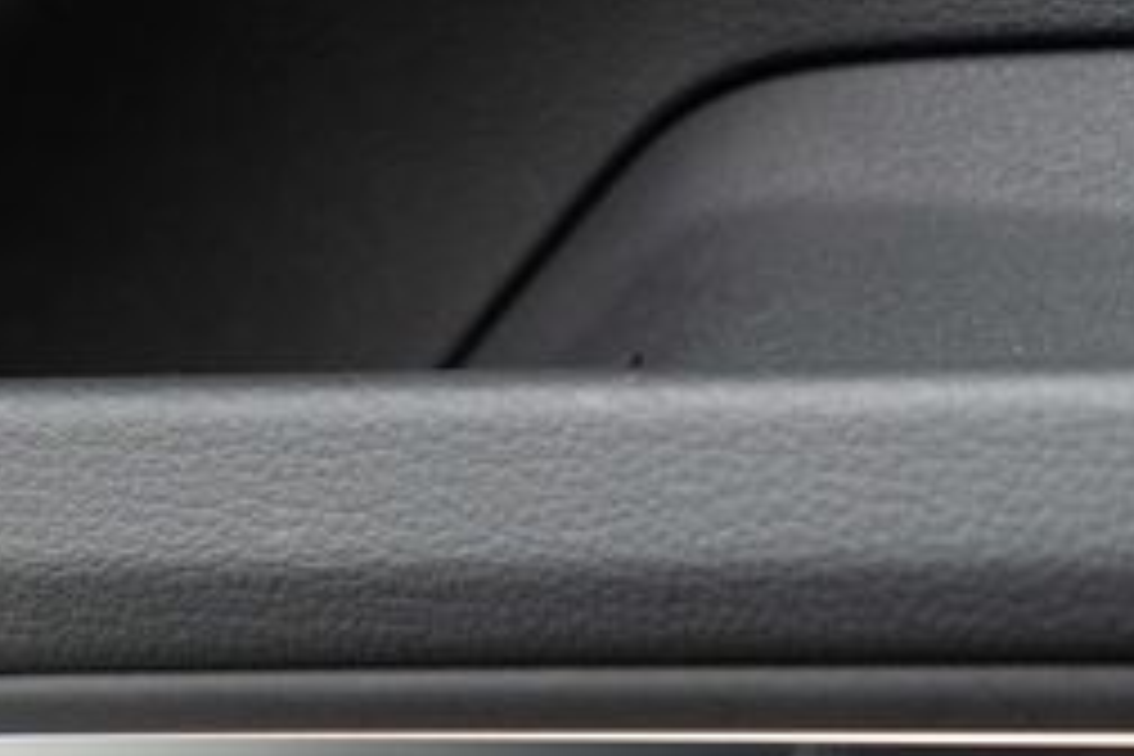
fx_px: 2236
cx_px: 108
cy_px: 839
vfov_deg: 18.4
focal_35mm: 71
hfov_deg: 27.4
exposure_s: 1/40
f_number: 3.2
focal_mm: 28
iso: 800
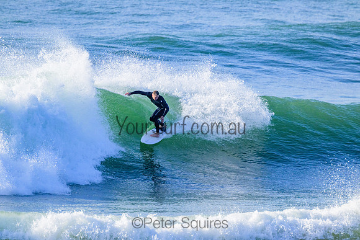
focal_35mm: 800
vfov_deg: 1.7
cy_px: 120
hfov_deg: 2.6
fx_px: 8001
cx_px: 180
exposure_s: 1/2000
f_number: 11
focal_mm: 800
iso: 2500
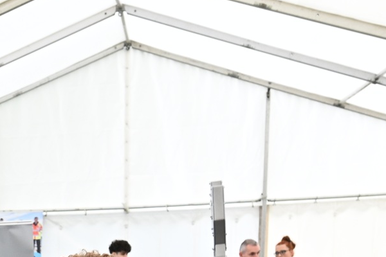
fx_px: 1445
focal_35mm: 135
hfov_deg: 13.8
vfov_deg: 9.1
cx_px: -268
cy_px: 626
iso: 400
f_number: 4
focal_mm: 24.5
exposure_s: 1/125
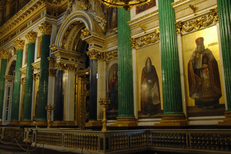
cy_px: 77
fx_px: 231
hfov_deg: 53.2
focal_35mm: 36
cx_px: 116
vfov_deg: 36.8
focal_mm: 24
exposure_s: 1/25
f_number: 3.8
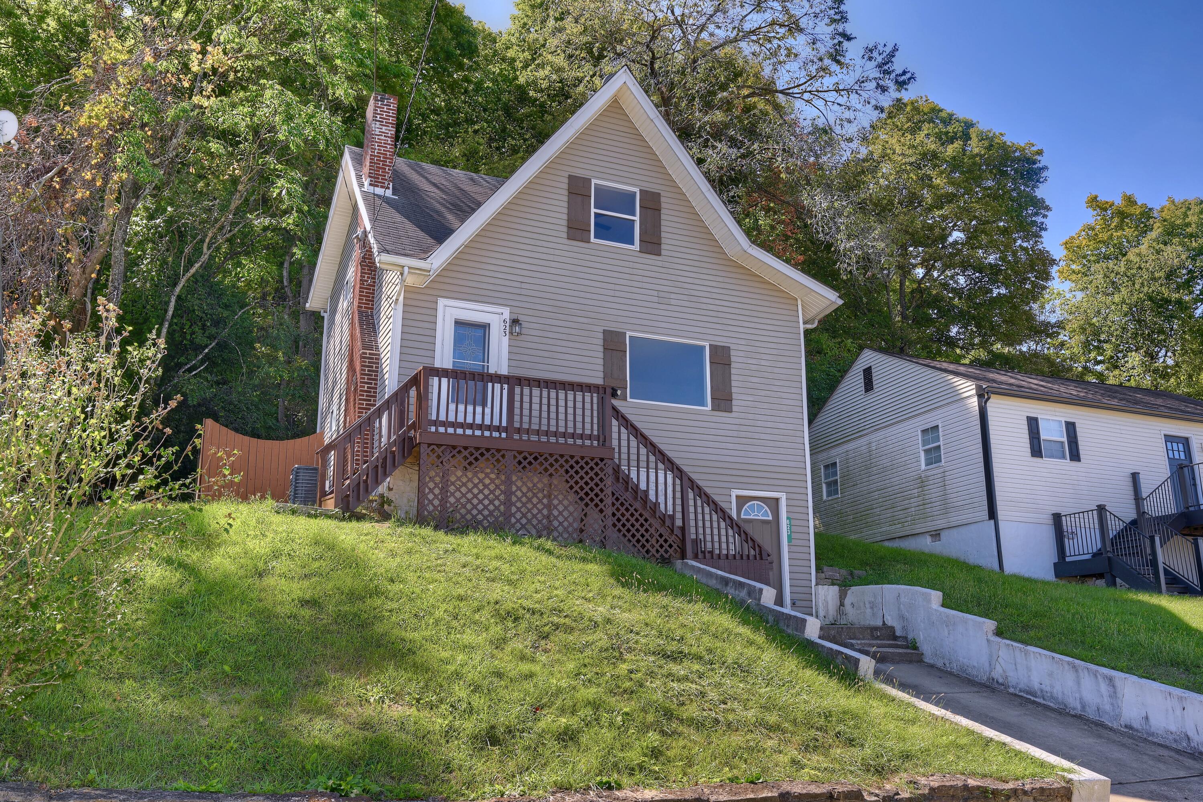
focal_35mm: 30
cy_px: 401
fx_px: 1002
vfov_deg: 43.6
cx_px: 602
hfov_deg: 61.9
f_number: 10
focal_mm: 30
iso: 100
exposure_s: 1/20
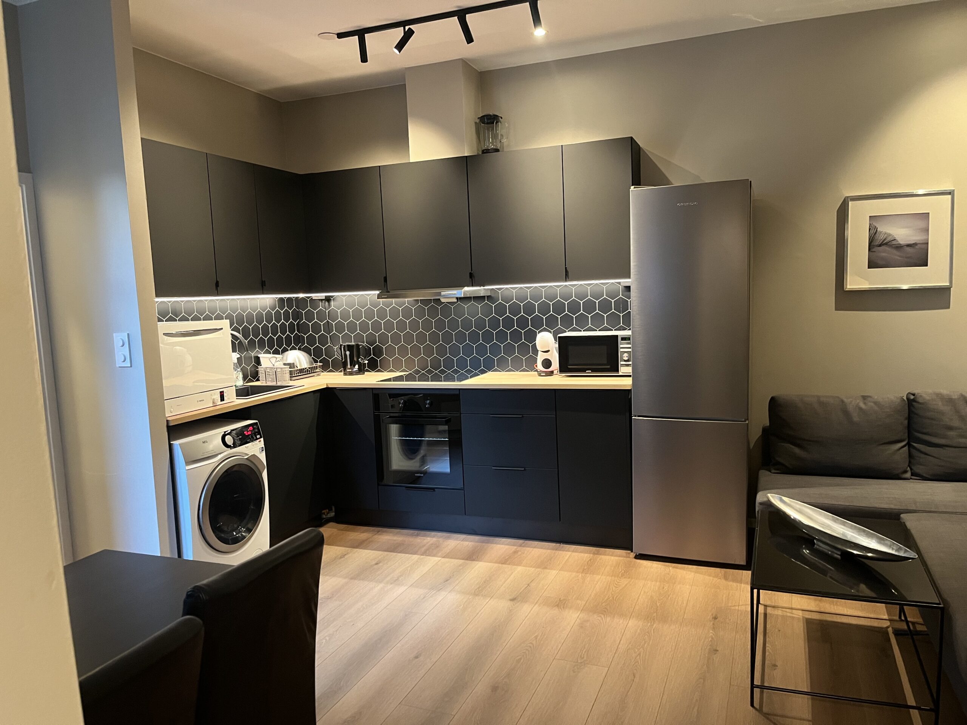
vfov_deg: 53.1
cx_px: 484
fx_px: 726
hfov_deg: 67.3
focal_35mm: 26
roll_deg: +2.8
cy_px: 362
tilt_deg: -6.3
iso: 400
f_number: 1.6
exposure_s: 1/50
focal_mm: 5.1
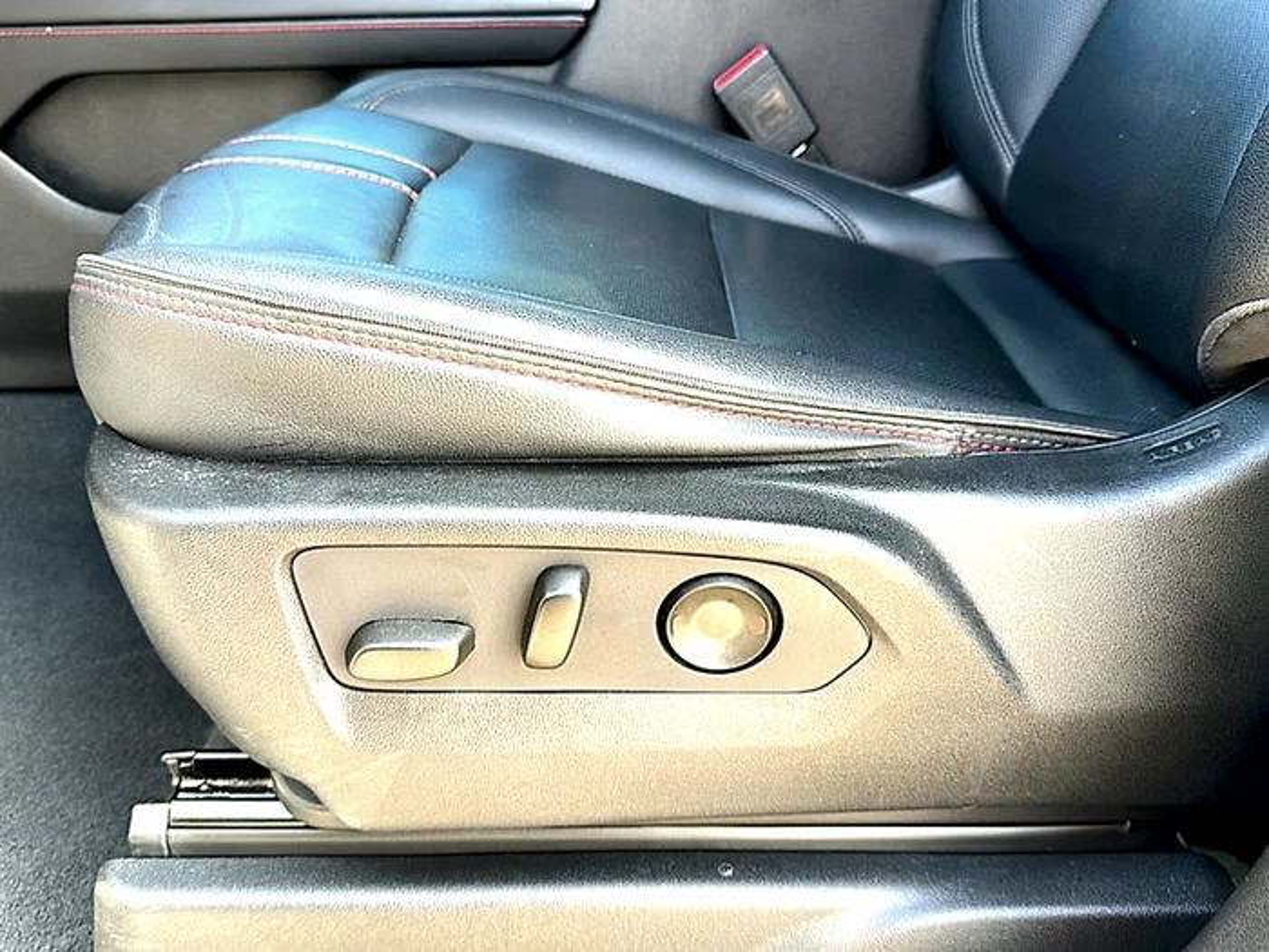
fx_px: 916
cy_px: 476
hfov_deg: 69.4
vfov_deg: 54.9
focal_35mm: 25
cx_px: 634
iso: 50
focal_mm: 6.86
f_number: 1.78
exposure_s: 1/91
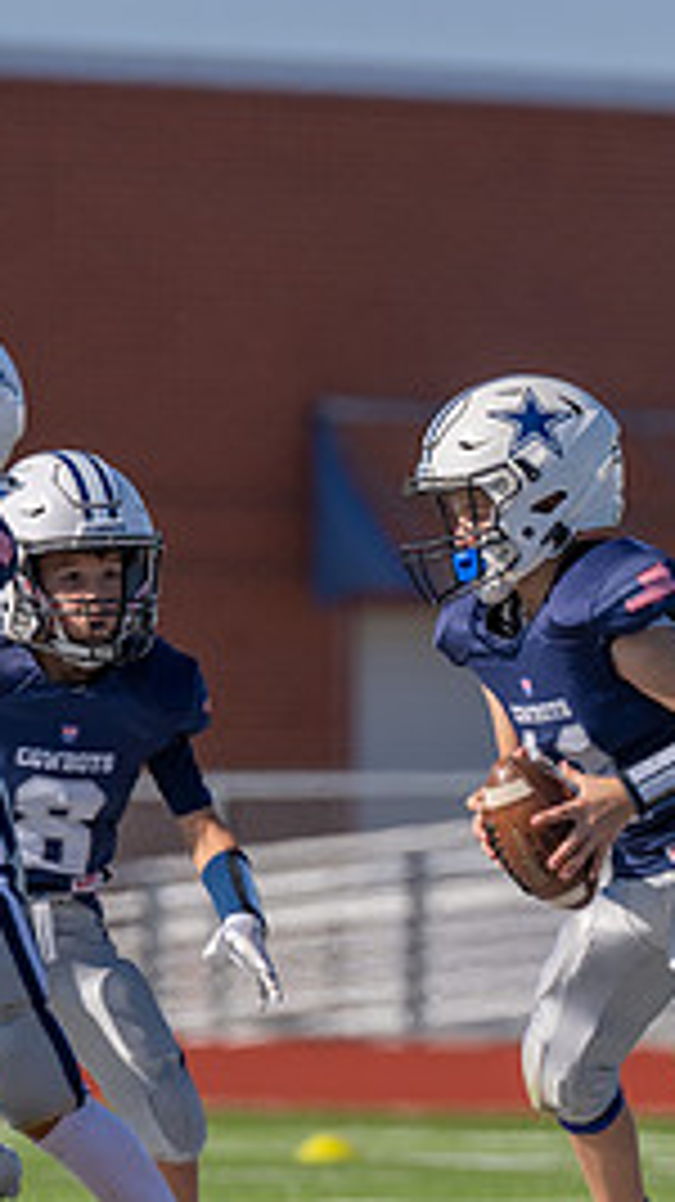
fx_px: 19492
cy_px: 819
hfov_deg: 2.0
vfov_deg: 3.5
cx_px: 410
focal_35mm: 612
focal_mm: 200
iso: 100
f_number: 3.5
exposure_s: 1/2500
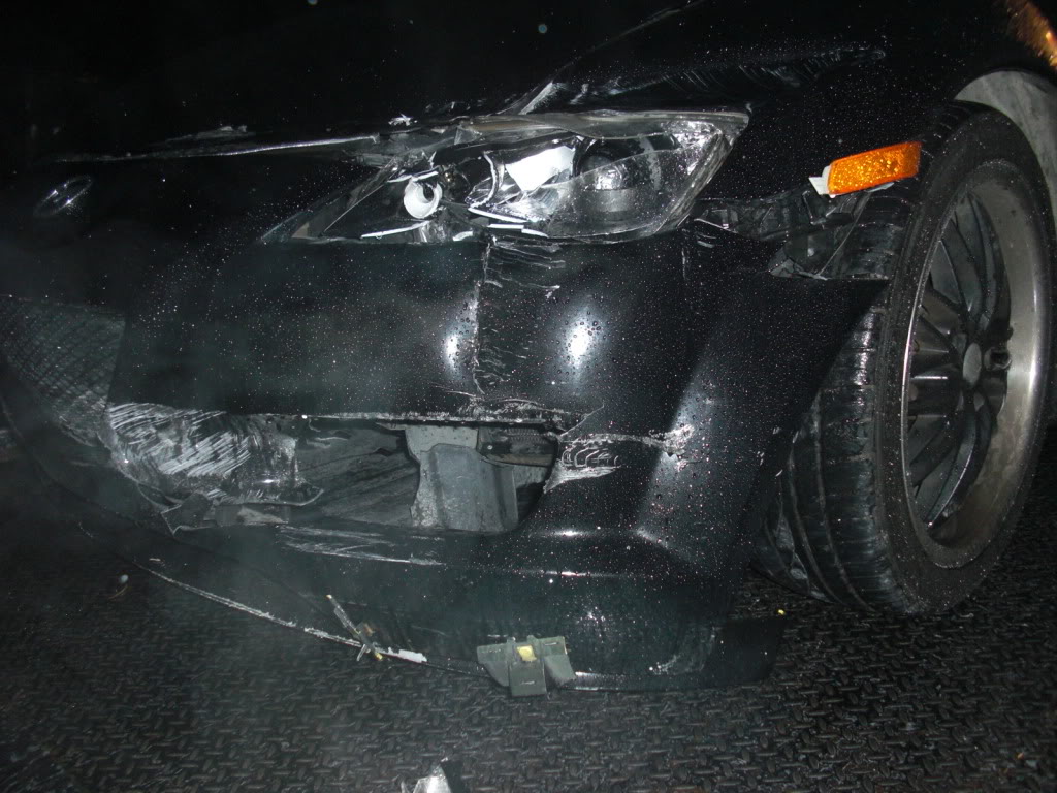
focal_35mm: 36
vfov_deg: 39.7
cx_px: 528
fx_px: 1099
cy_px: 396
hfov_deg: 51.4
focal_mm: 6.3
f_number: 2.8
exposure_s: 1/60
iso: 200
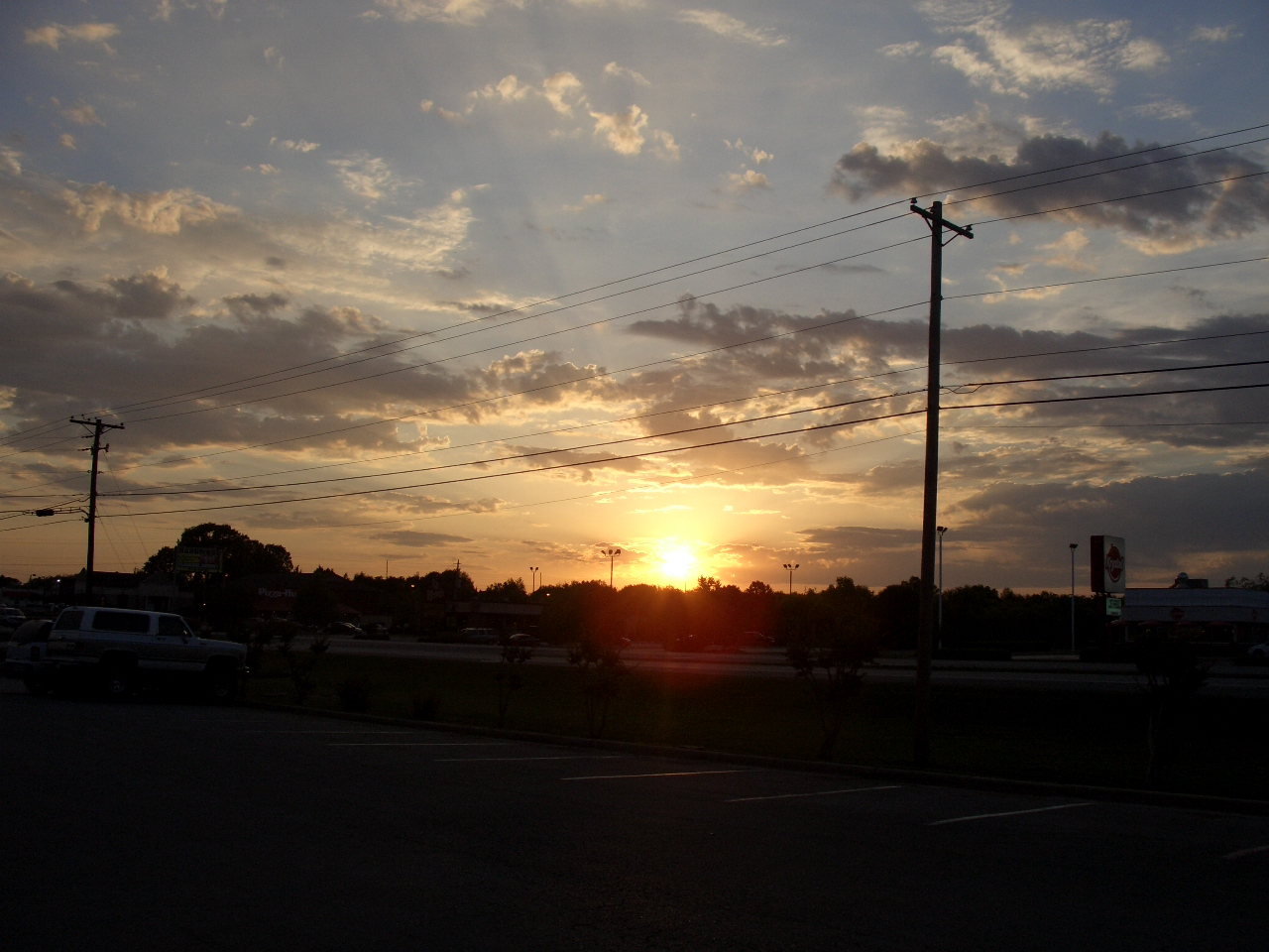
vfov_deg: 42.9
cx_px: 634
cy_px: 476
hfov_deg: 55.4
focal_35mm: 33
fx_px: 1210
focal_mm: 7.1
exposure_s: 1/800
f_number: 5
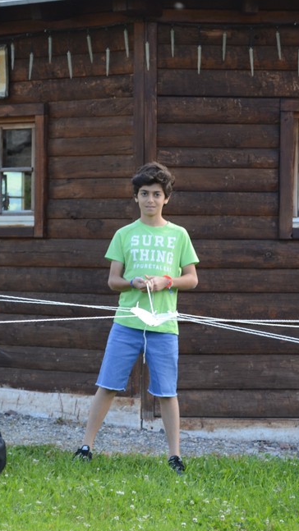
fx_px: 1928
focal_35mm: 137
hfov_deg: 8.9
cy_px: 279
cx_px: 162
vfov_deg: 15.7
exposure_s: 1/100
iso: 200
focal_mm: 55
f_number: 5.6
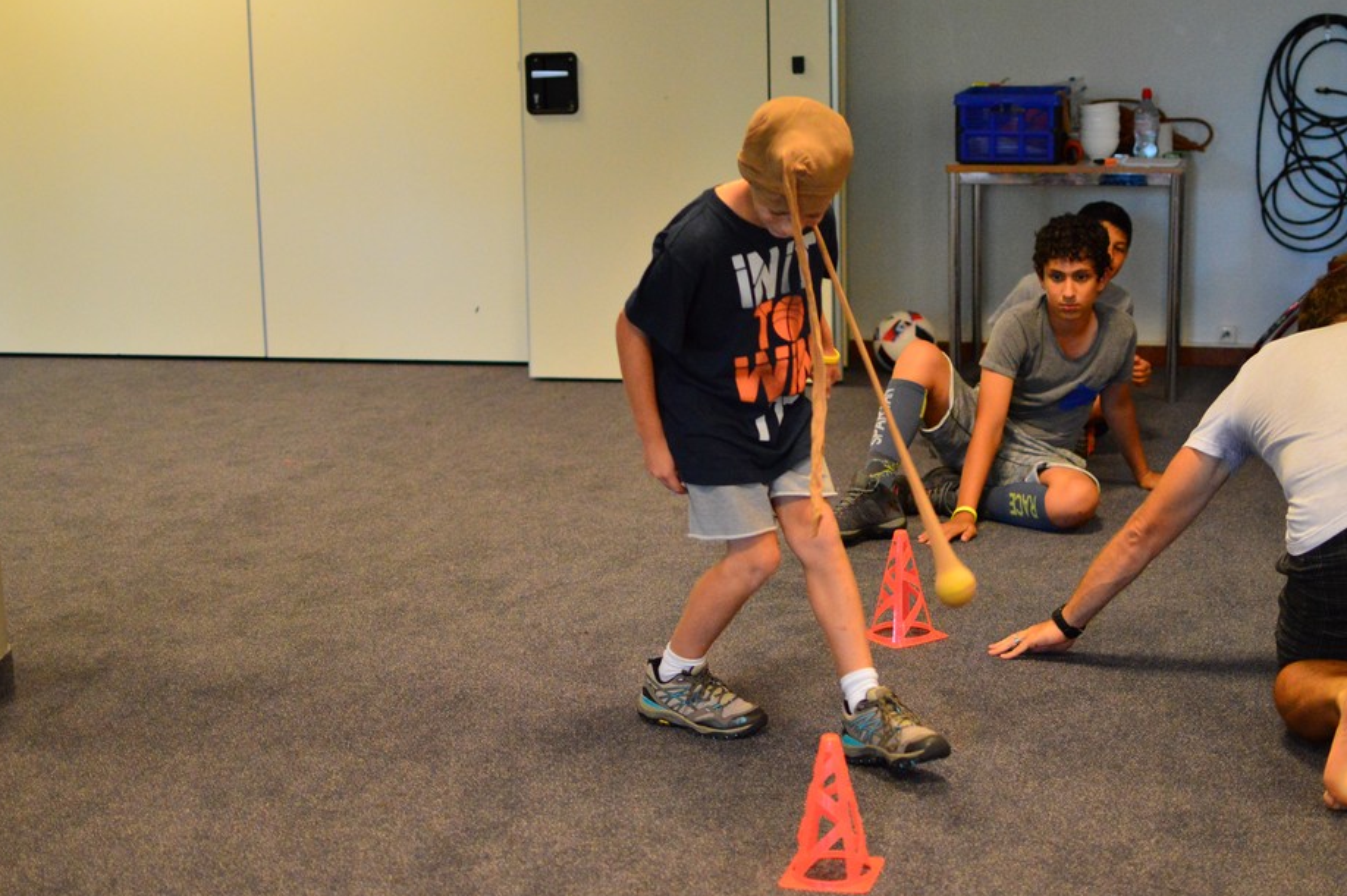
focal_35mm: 59
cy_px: 461
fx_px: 2190
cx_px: 690
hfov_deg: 34.2
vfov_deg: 23.1
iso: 2500
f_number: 1.8
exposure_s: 1/400
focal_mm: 35
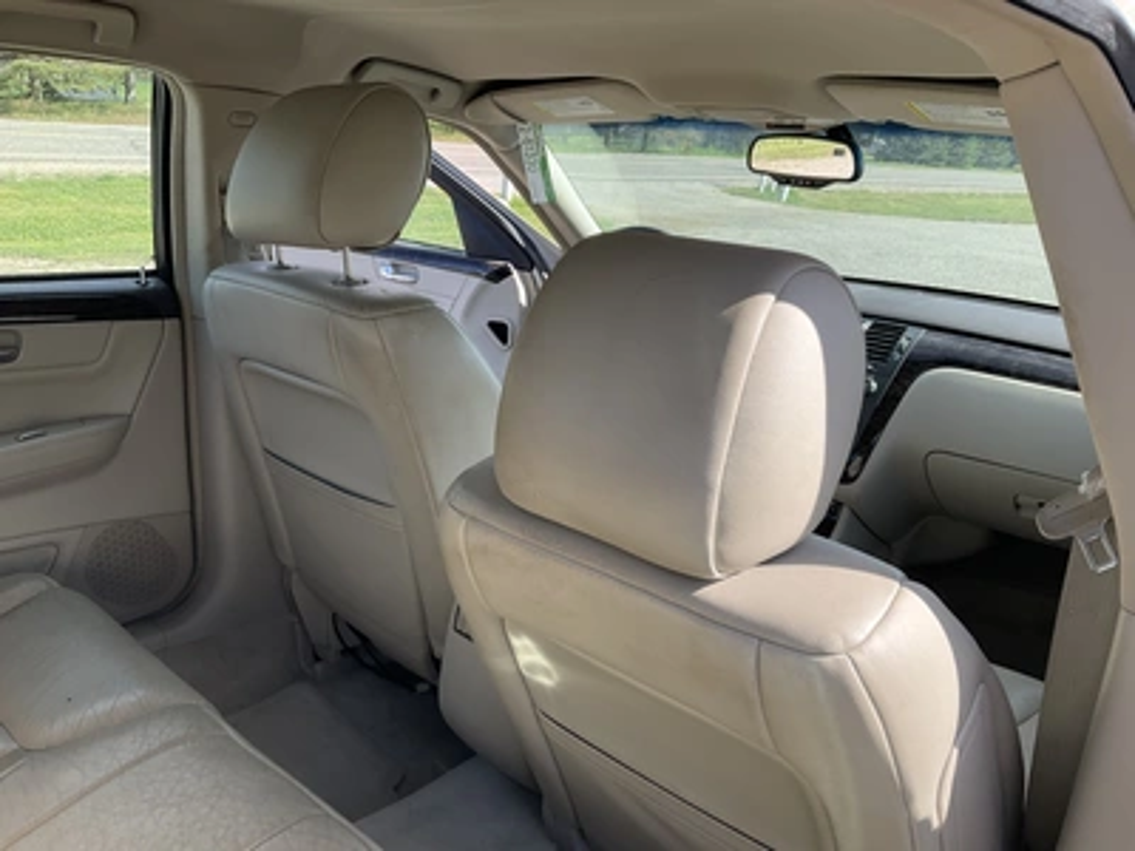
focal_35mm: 29
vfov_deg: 48.2
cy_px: 426
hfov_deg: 61.7
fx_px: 951
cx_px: 568
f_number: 1.8
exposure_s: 1/435
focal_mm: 3
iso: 25
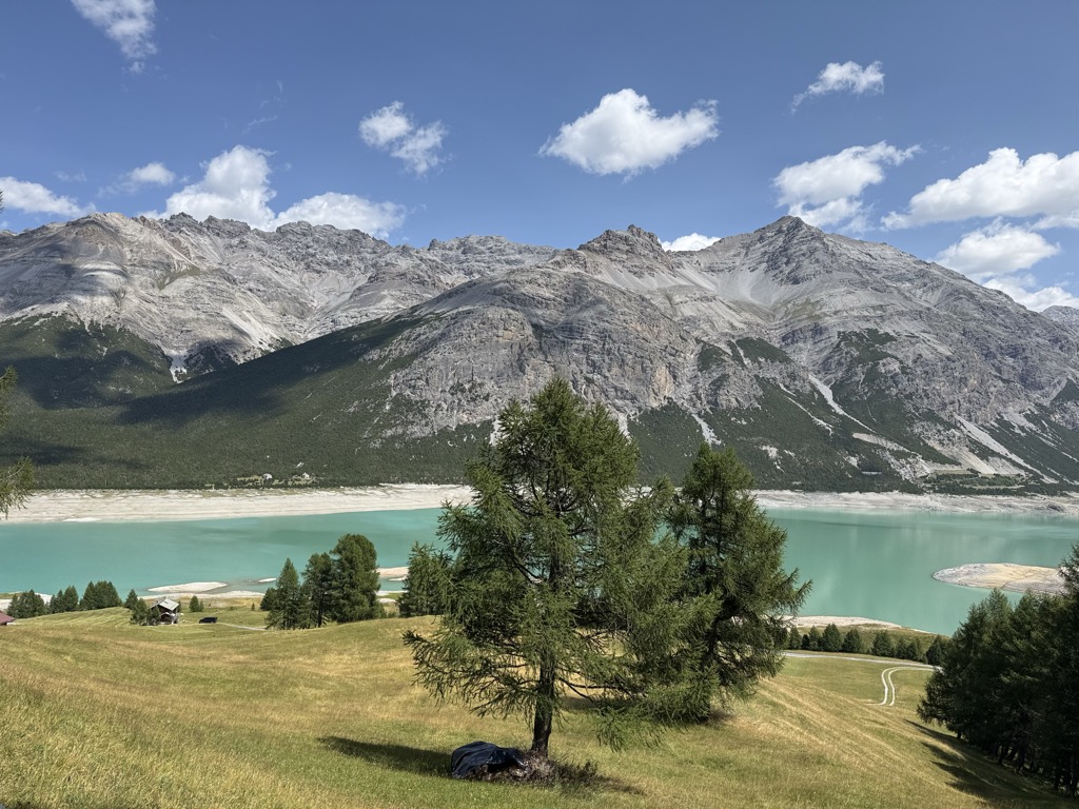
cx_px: 540
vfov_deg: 56.8
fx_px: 748
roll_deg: -1.9
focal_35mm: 24
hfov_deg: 71.6
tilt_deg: +3.7
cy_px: 404
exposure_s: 1/4405
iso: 80
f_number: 1.78
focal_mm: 6.76
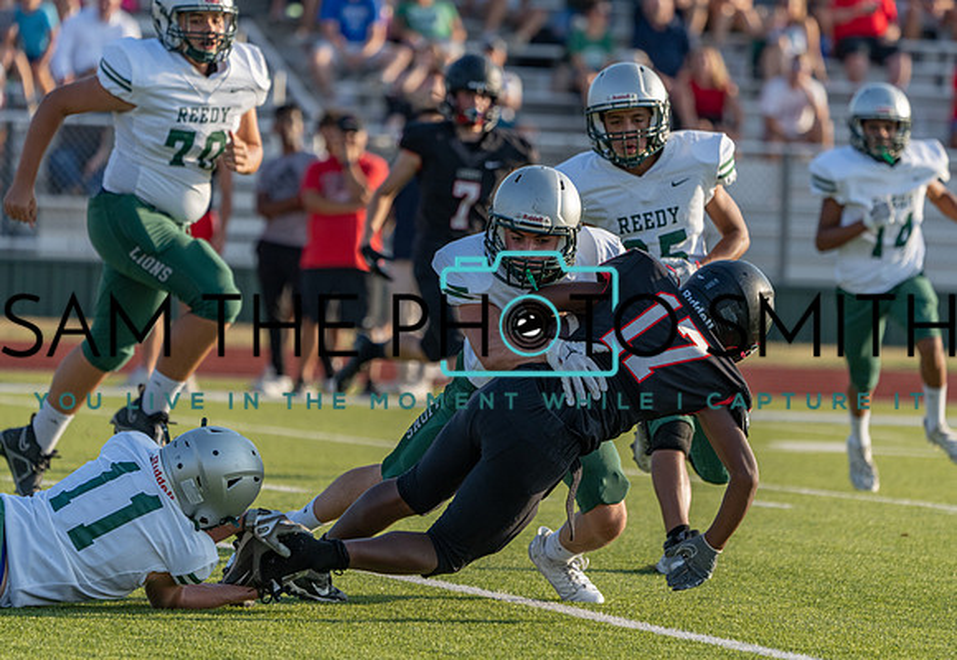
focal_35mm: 349
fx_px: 9371
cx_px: 557
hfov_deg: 5.8
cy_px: 350
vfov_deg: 4.0
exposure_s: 1/1000
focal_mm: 303
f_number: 5.6
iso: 400
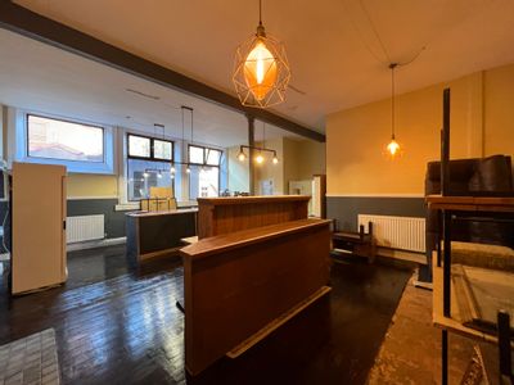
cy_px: 192
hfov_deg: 106.2
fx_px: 193
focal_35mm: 13
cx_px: 257
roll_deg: +0.9
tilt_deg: +1.1
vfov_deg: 89.9
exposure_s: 1/50
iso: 320
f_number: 1.8
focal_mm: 1.57
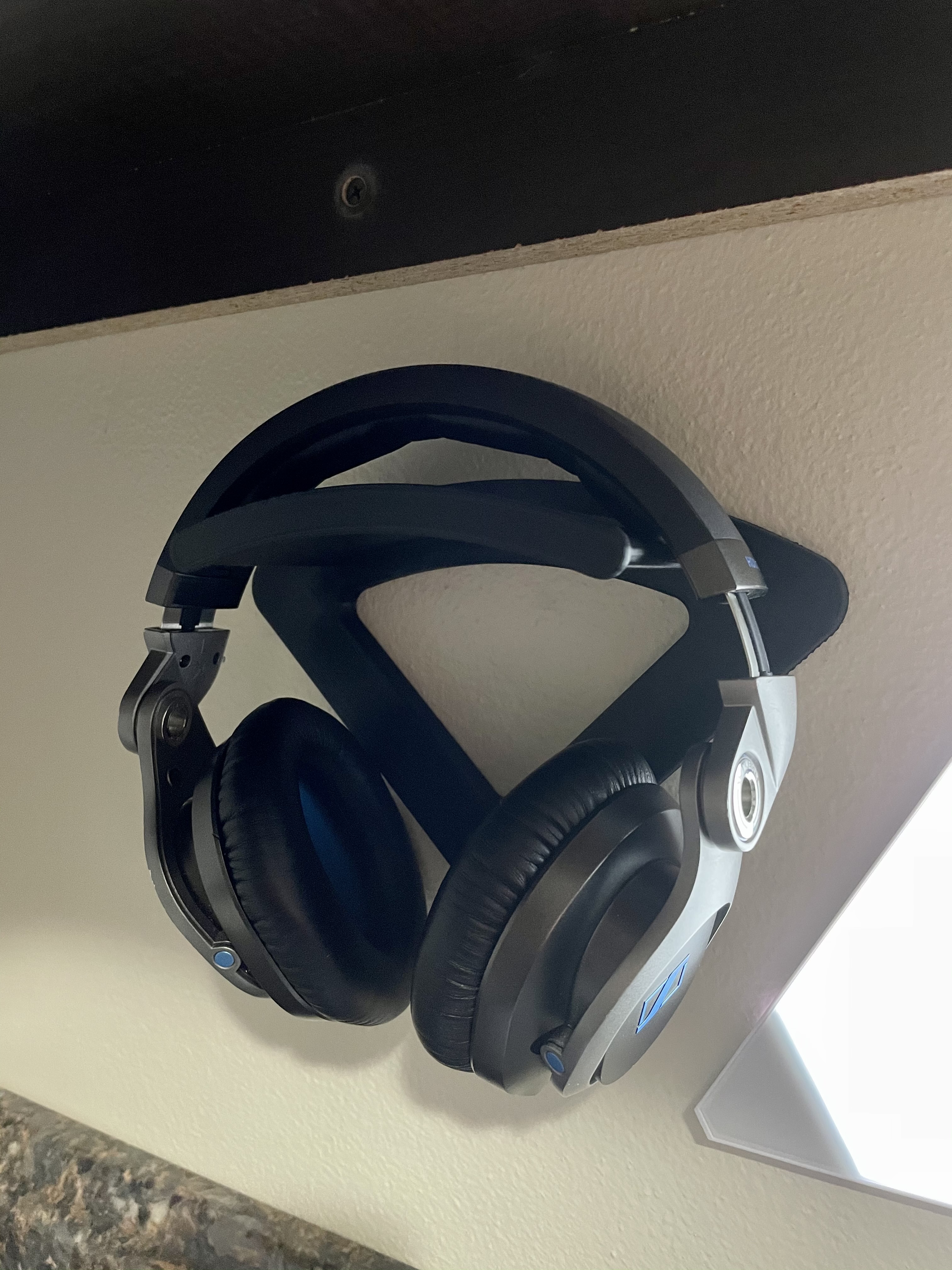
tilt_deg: -4.0
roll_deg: -0.7
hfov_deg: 53.1
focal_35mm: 26
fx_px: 953
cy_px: 635
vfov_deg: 67.3
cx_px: 476
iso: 320
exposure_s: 1/59
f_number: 1.6
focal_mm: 4.2
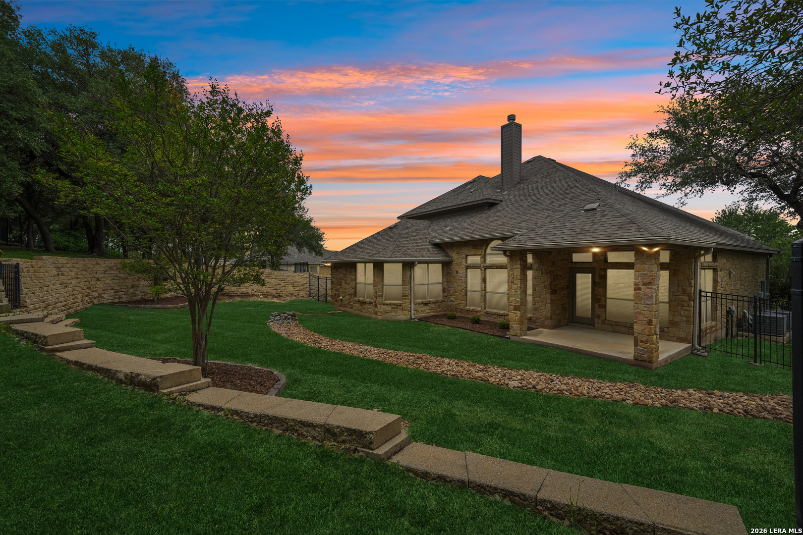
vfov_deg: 77.3
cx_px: 402
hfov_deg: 100.4
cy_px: 268
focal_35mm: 15
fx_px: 335
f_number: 8
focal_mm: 15
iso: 800
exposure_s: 1/1600
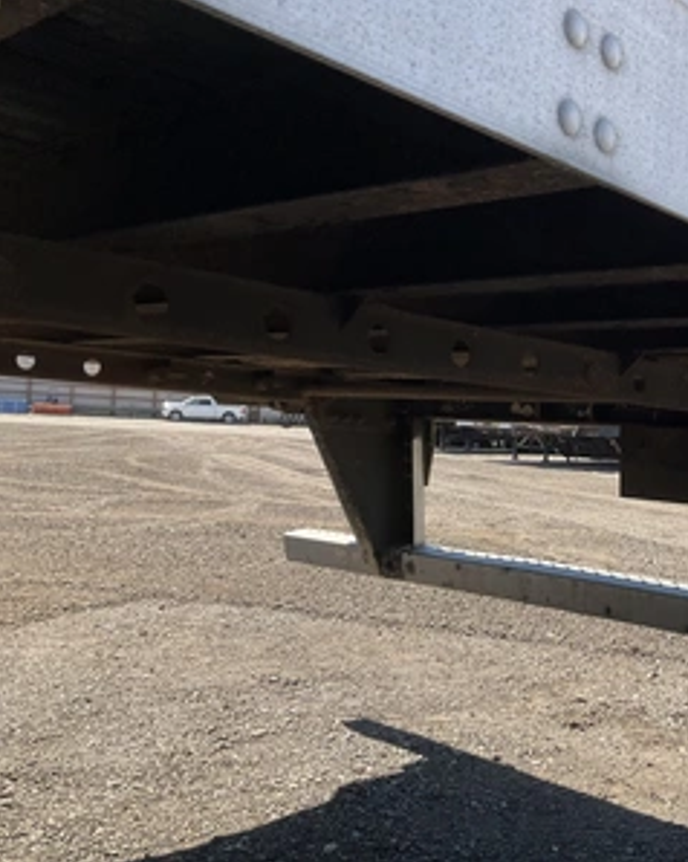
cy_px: 431
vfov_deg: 48.0
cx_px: 575
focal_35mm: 38
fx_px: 968
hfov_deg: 37.4
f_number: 1.8
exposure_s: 1/635
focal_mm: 3
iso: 25
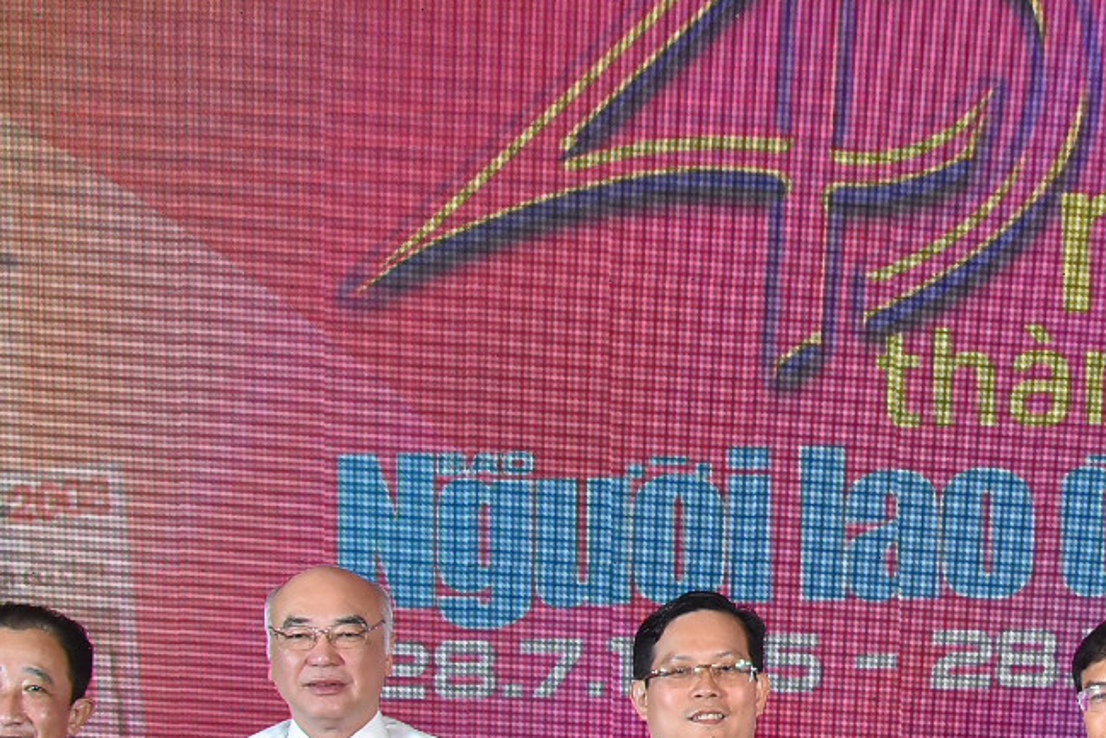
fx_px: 3686
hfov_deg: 16.9
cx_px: 940
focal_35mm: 120
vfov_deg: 11.4
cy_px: 535
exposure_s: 1/200
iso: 800
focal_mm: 32
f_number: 6.3
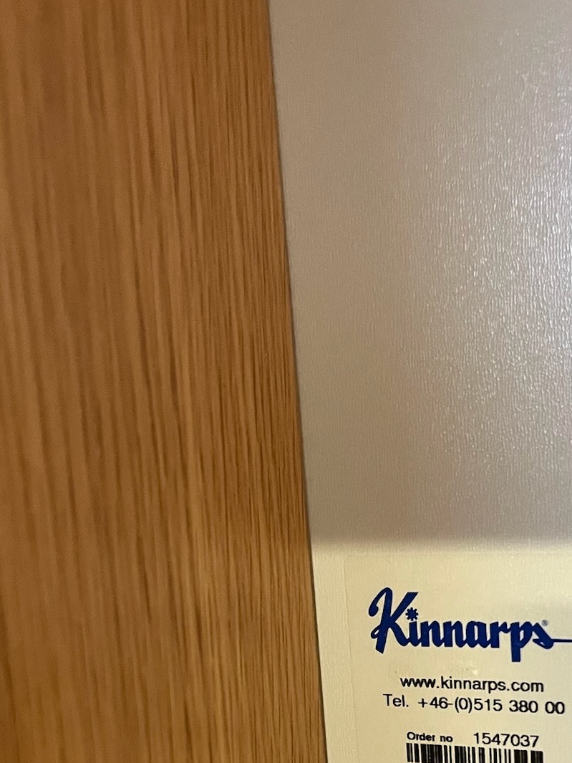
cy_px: 733
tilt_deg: -18.6
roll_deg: +4.5
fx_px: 1101
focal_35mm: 50
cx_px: 342
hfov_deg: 29.0
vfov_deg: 35.2
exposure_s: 1/33
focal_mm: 5.1
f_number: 1.6
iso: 500
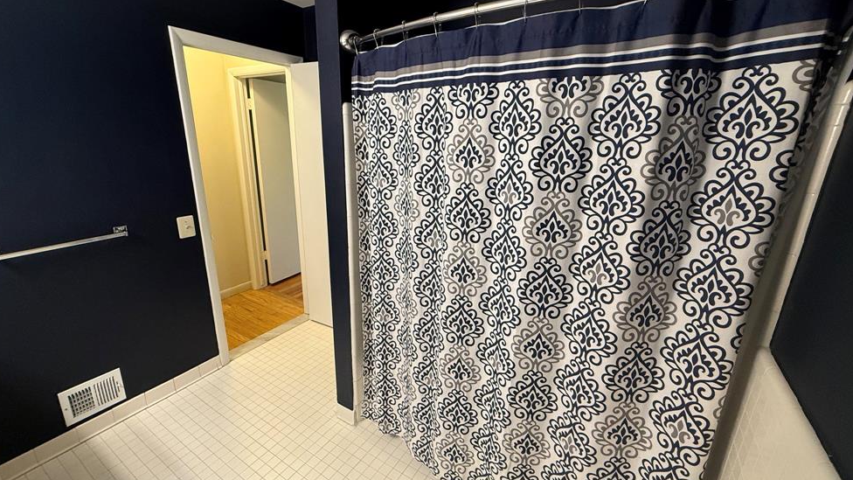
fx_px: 362
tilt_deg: -14.7
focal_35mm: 16
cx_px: 421
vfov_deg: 67.1
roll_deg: -1.1
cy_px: 236
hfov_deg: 99.4
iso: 250
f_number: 2.2
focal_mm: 2.22
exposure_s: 1/60
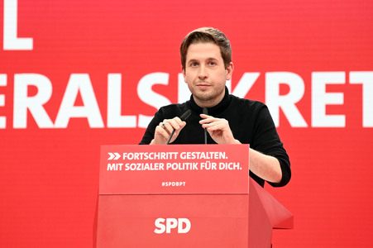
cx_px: 186
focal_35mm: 180
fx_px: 1864
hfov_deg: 11.4
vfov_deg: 7.6
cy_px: 124
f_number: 5.6
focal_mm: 180
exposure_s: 1/320
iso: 5000
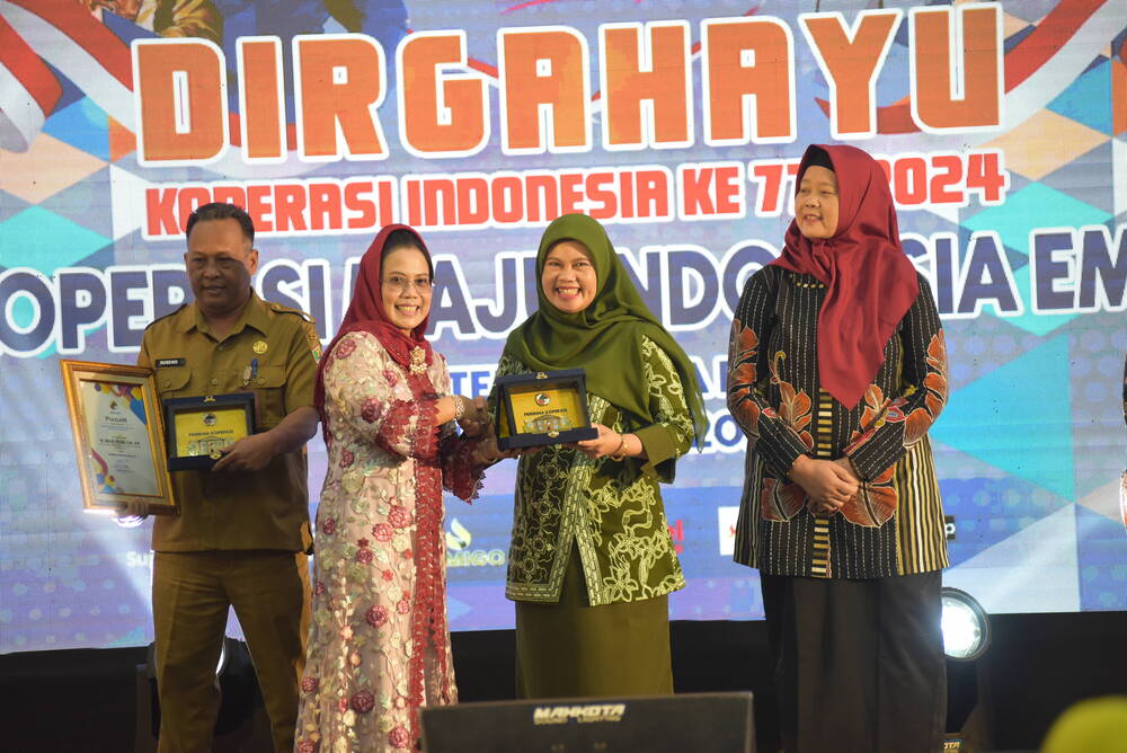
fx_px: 6264
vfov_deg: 6.9
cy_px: 376
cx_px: 564
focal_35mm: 200
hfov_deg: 10.3
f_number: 2.8
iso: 2500
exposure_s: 1/400
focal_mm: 200
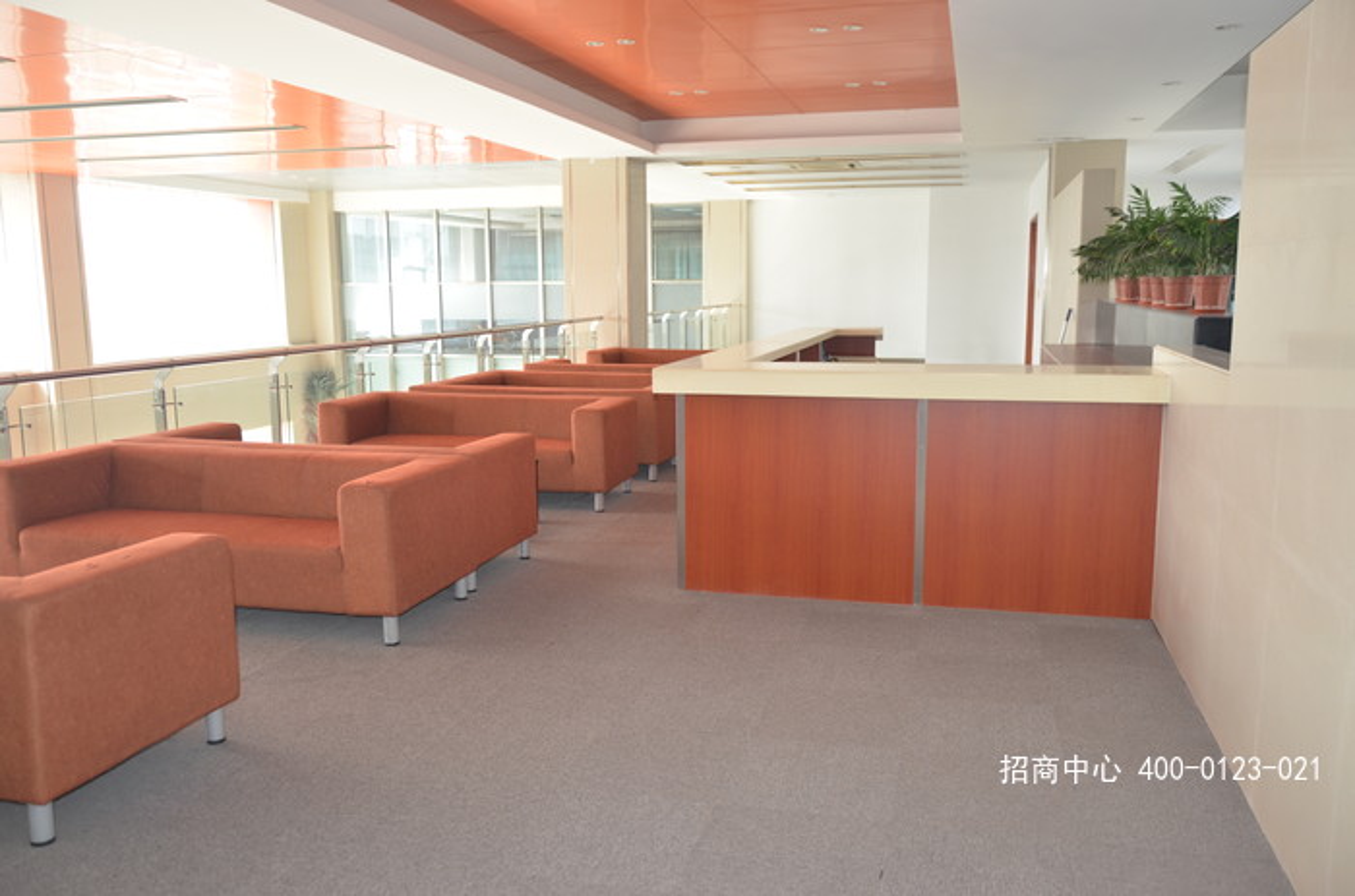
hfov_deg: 67.5
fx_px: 1014
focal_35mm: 27
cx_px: 678
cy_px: 448
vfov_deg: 47.7
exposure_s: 1/125
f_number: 3.5
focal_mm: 18
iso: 400
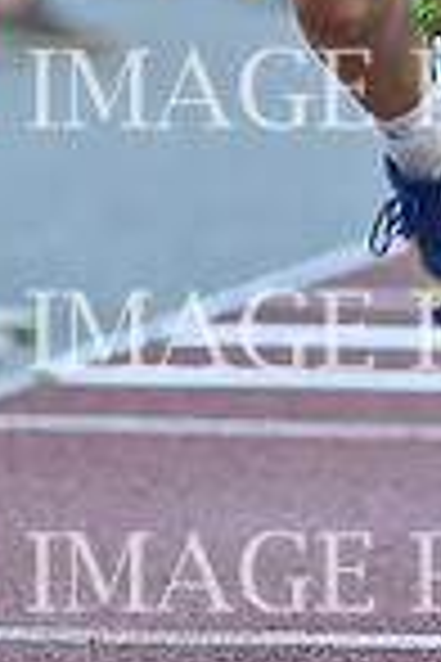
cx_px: 380
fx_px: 18851
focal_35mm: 1026
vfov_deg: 2.0
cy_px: -275
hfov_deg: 1.3
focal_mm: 260
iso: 800
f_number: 4
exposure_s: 1/1000
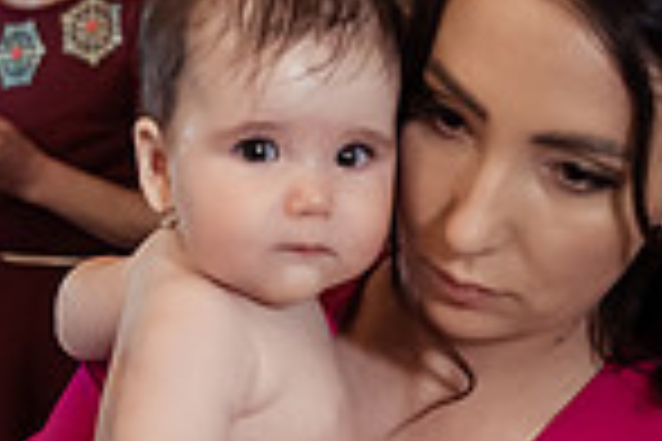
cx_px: 398
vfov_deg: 11.4
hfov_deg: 17.2
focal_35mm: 119
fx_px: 2188
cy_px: 409
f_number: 2.8
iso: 1250
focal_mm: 24
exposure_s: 1/125
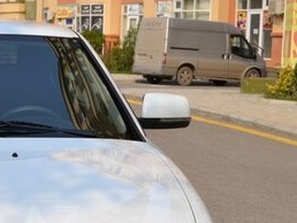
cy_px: 223
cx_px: -38
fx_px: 981
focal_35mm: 114
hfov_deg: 16.6
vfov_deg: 12.8
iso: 100
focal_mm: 31
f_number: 8
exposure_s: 1/250
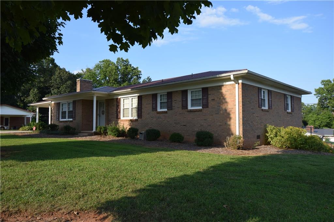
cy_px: 111
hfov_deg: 67.4
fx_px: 250
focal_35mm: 27
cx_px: 167
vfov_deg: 47.9
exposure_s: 1/250
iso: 200
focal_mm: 18
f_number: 8
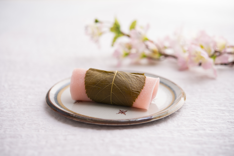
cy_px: 78
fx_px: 390
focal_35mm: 60
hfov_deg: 33.4
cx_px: 117
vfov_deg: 22.6
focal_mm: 60
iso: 64
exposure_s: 1/125
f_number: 4.5
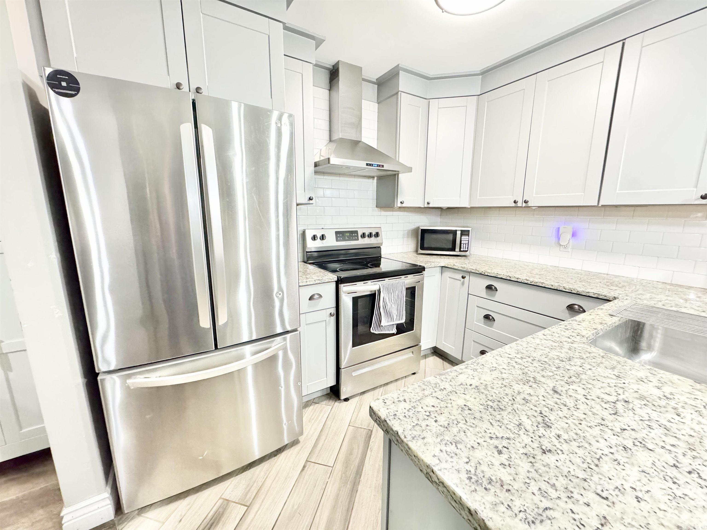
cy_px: 265
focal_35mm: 14
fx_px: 286
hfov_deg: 102.1
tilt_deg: -11.1
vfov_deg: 85.7
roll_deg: -1.4
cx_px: 354
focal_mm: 2.22
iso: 1000
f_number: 2.2
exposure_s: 1/60
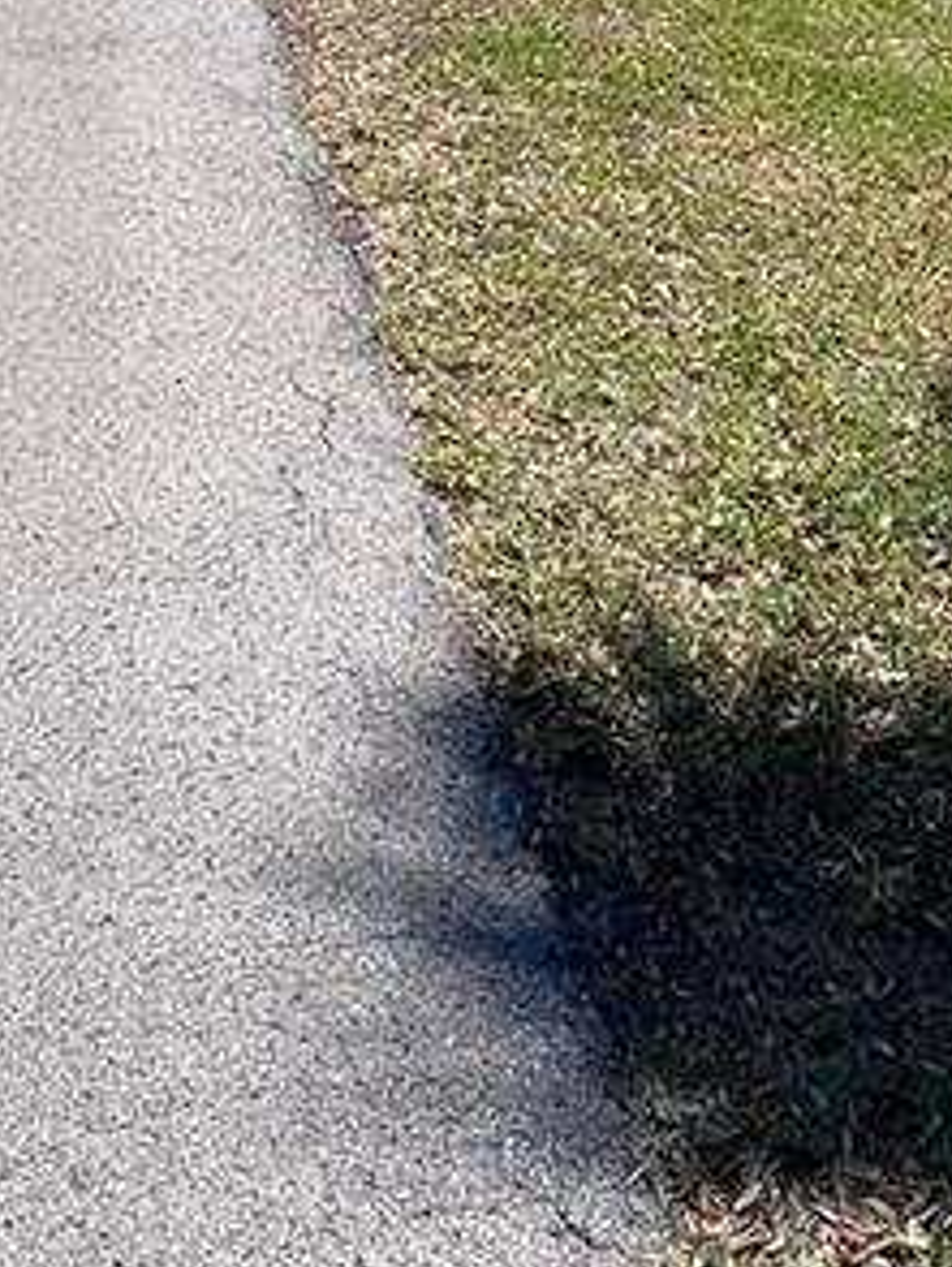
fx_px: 1941
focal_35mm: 53
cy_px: -414
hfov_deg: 27.4
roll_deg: -1.7
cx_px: 616
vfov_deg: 28.9
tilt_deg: -4.6
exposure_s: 1/1553
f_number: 1.8
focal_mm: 1.57
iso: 32
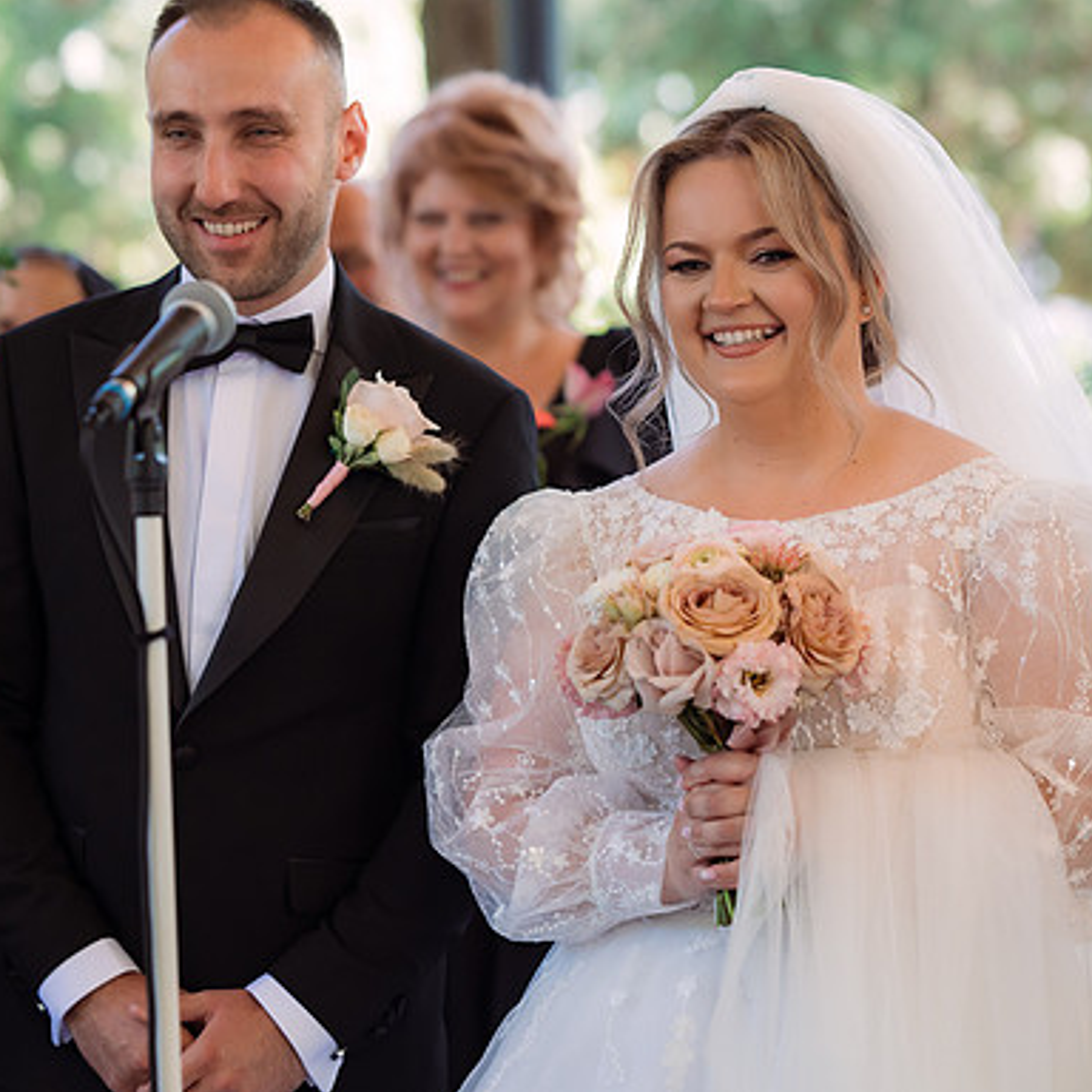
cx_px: 632
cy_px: 565
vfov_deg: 15.4
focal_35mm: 113
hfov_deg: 15.4
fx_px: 4033
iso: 1250
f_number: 2.8
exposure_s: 1/400
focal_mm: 85
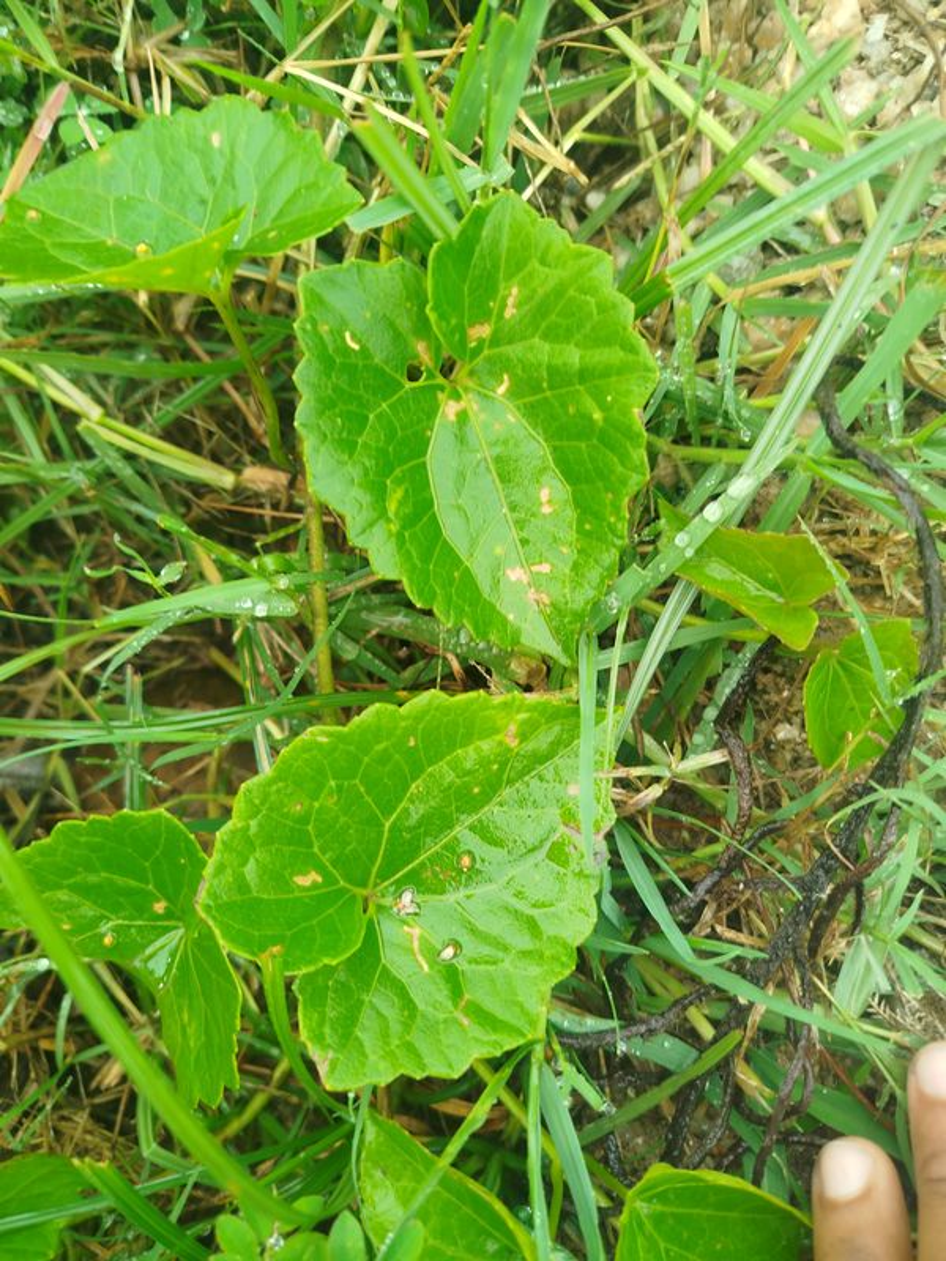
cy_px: 630
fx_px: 875
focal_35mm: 24
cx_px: 473
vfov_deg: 71.6
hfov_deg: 56.8
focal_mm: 5.31
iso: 50
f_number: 1.7
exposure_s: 1/60
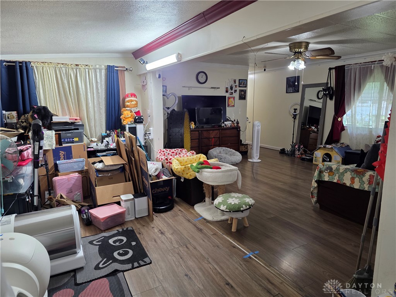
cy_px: 148
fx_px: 263
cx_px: 198
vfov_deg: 58.9
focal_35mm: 23
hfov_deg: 73.9
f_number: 1.7
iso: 100
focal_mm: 6.3
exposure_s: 1/120
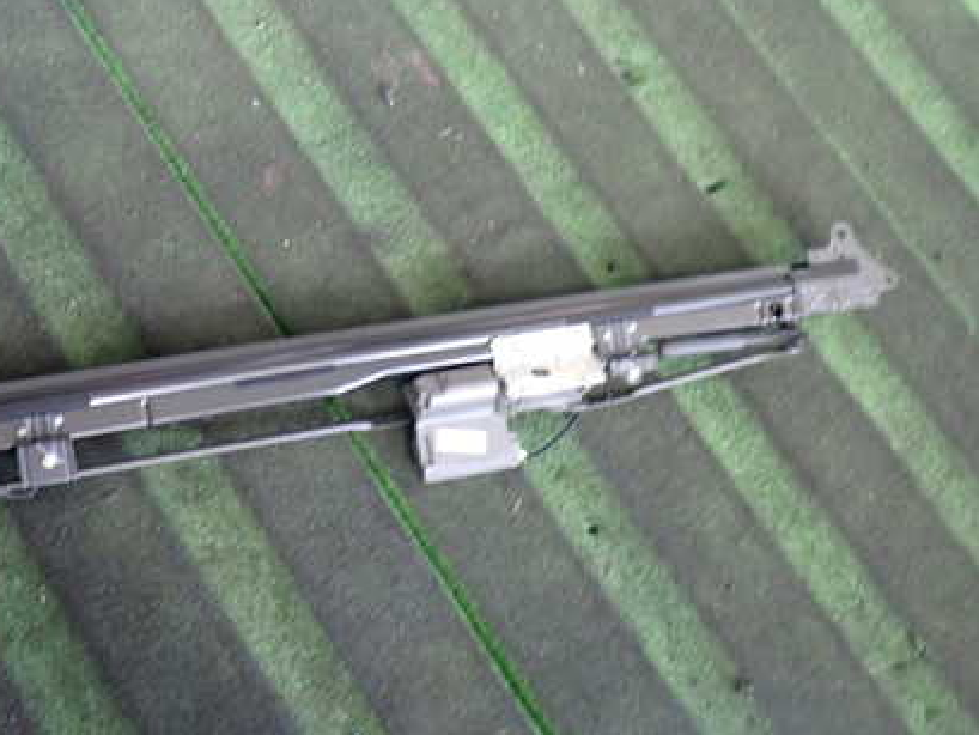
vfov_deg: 32.8
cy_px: 299
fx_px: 1245
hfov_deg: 41.9
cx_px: 266
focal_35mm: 44
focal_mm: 5.4
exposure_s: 1/30
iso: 200
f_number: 2.3
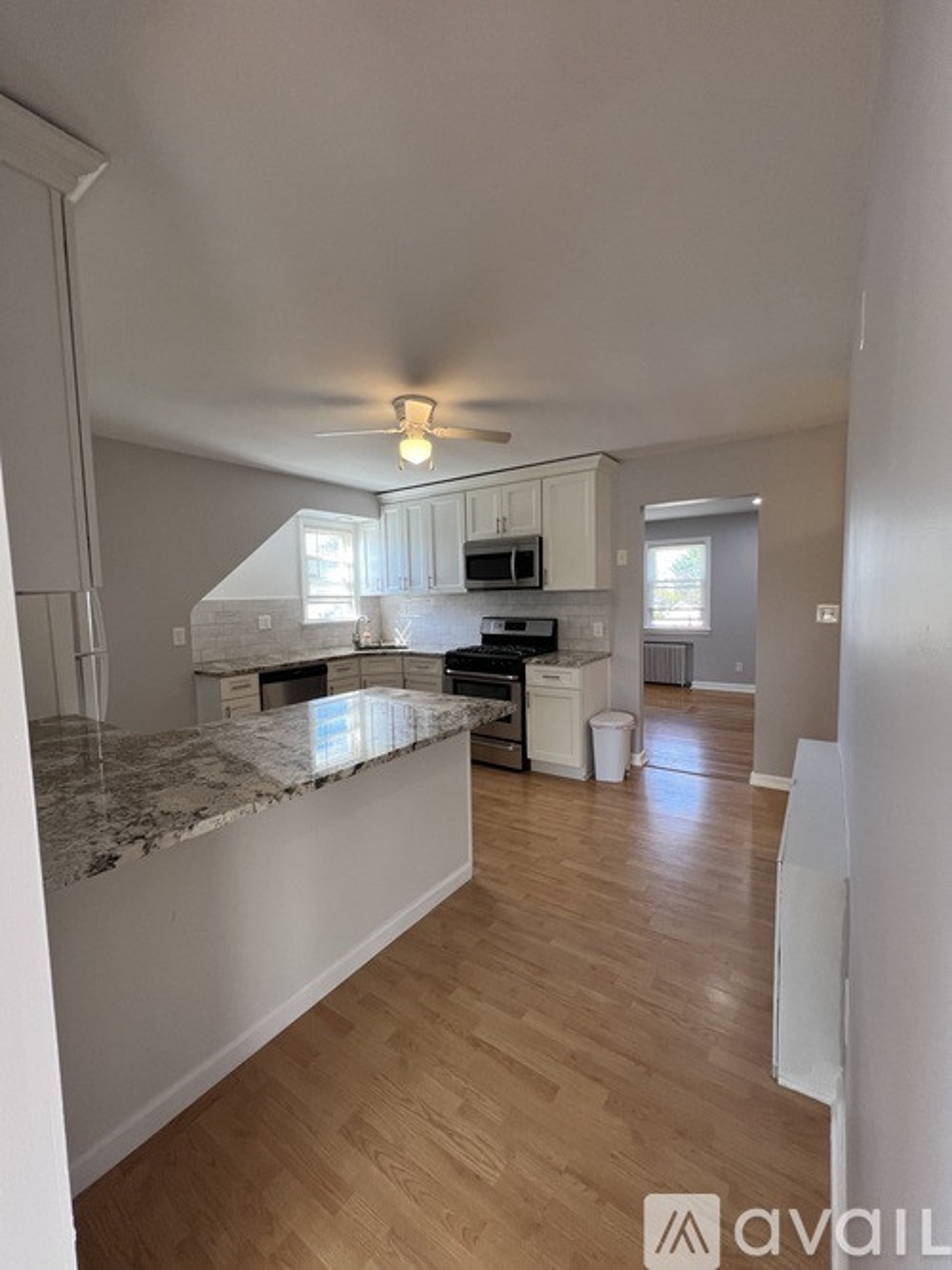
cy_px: 635
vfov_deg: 106.2
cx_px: 476
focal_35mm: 13
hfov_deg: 89.9
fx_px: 477
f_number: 1.8
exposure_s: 1/120
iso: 125
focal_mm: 1.57
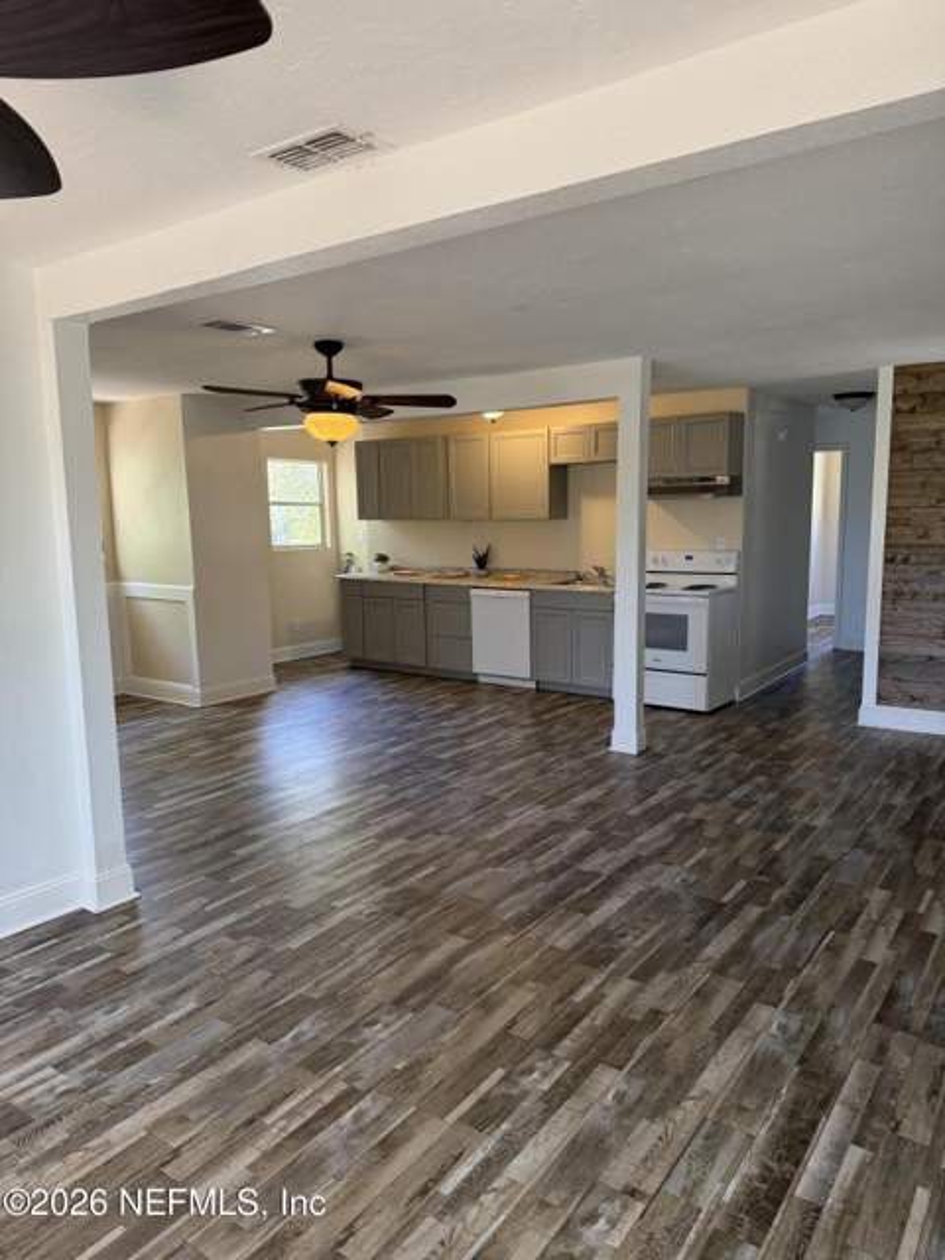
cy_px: 630
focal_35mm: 24
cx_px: 472
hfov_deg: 56.8
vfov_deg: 71.6
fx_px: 874
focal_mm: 6.76
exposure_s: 1/124
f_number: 1.78
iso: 200
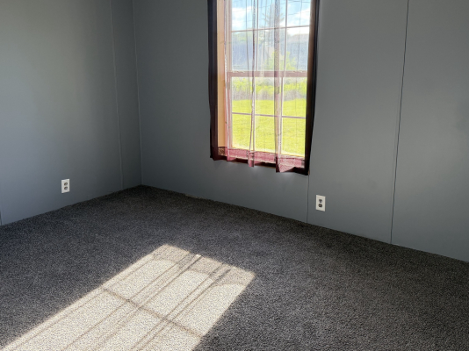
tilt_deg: -11.1
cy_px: 151
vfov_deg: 46.6
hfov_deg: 60.0
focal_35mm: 30
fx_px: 406
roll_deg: +0.4
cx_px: 235
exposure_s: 1/173
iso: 125
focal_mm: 6.76
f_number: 1.78
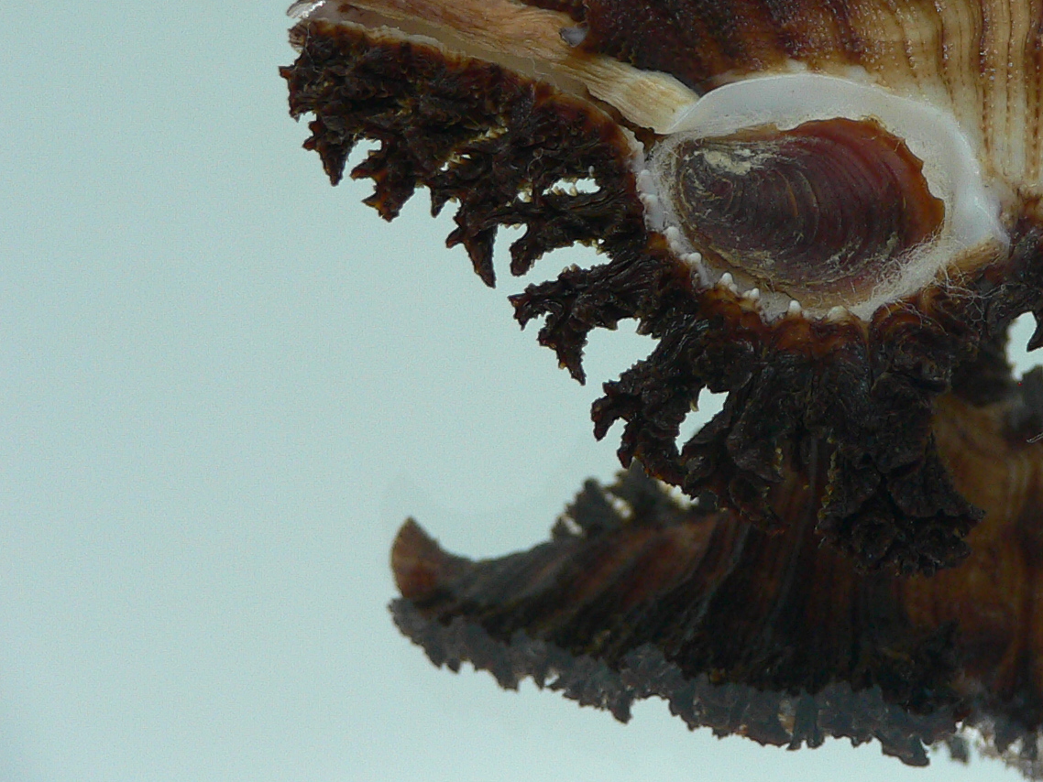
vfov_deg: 23.5
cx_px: 917
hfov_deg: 30.0
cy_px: 248
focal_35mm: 62
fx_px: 1868
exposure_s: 1/60
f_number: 2.8
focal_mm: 4.6
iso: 100
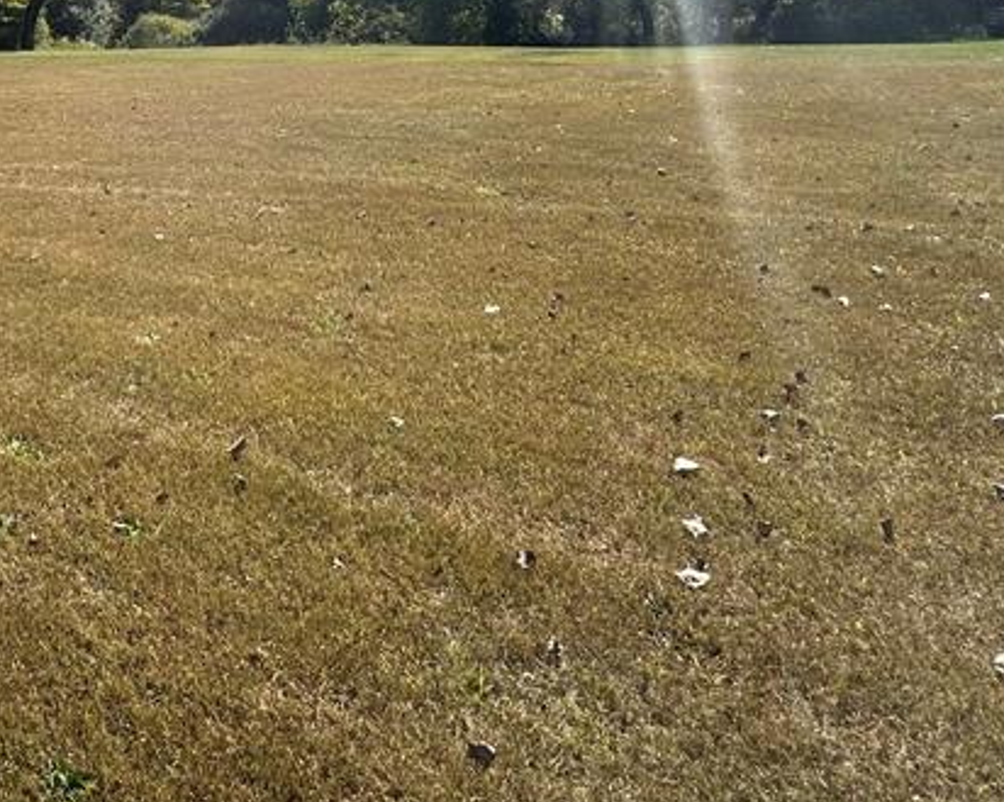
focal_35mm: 34
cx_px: 93
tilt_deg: +0.5
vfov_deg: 37.7
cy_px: -34
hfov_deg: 47.3
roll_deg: +2.0
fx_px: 1010
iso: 40
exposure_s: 1/1575
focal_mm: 2.22
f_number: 2.2
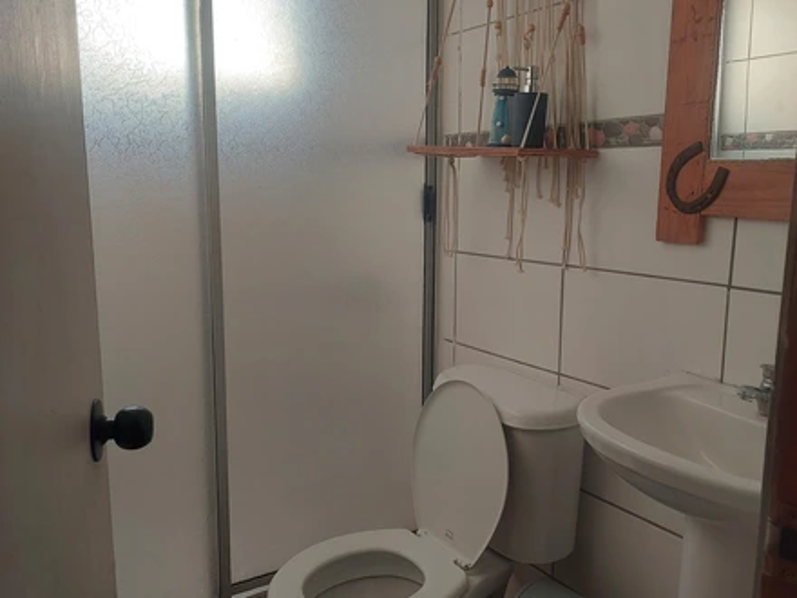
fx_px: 530
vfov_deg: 58.9
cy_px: 299
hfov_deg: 73.9
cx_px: 398
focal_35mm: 23
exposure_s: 1/100
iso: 40
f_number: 1.8
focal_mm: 5.06
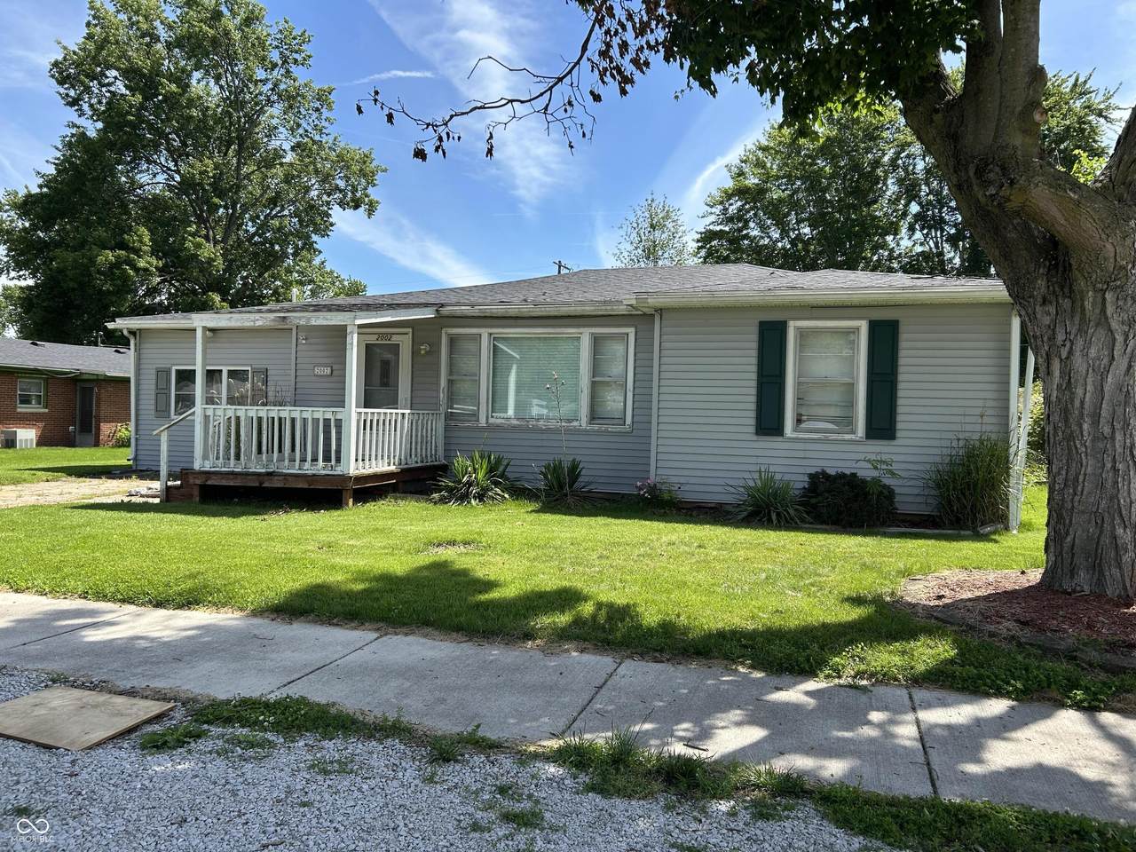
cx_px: 568
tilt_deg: +1.1
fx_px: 853
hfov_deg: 67.3
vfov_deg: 53.1
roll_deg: +0.0
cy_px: 426
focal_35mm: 26
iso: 50
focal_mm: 5.7
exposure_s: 1/2165
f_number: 1.5
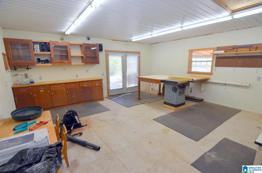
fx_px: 120
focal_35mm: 16
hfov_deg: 95.1
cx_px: 131
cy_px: 86
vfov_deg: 71.8
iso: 640
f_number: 4
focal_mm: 11
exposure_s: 1/60
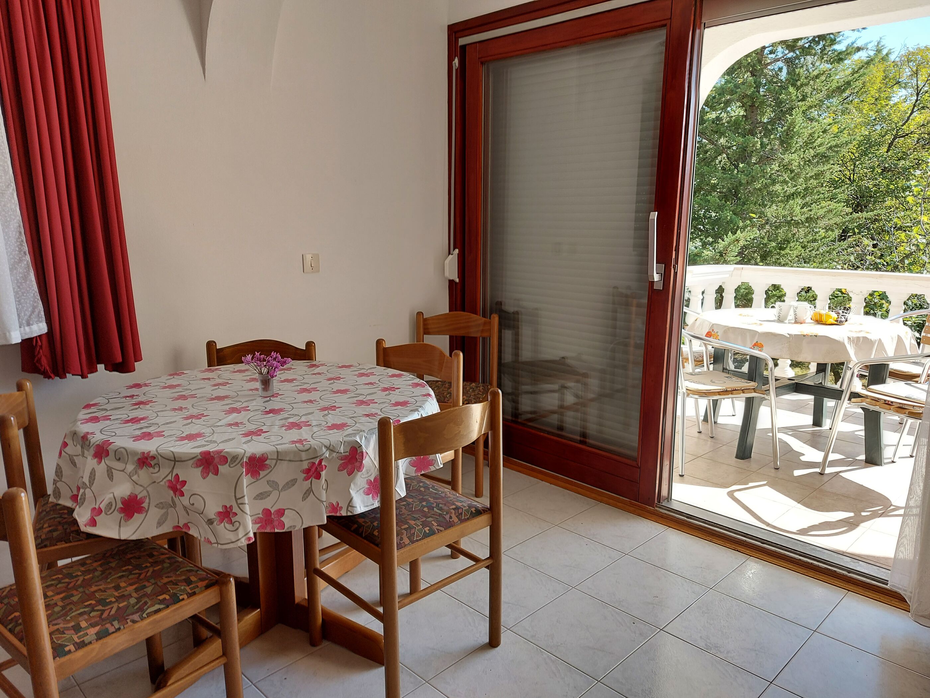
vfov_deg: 56.8
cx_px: 465
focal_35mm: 24
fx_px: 645
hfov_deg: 71.6
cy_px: 349
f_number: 1.8
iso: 32
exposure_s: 1/120
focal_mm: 5.23
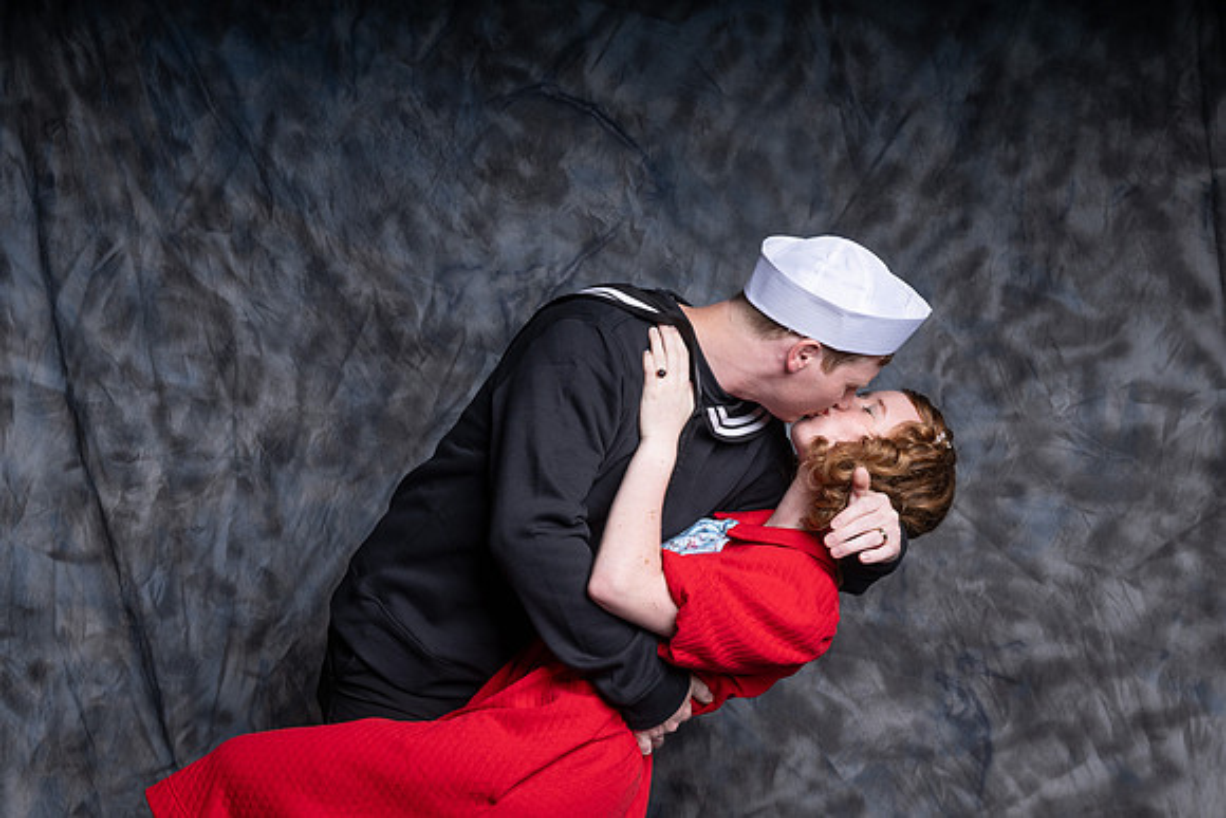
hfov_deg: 41.1
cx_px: 613
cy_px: 409
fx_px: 1635
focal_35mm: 48
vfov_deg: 28.1
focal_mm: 48
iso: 100
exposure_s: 1/250
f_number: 8
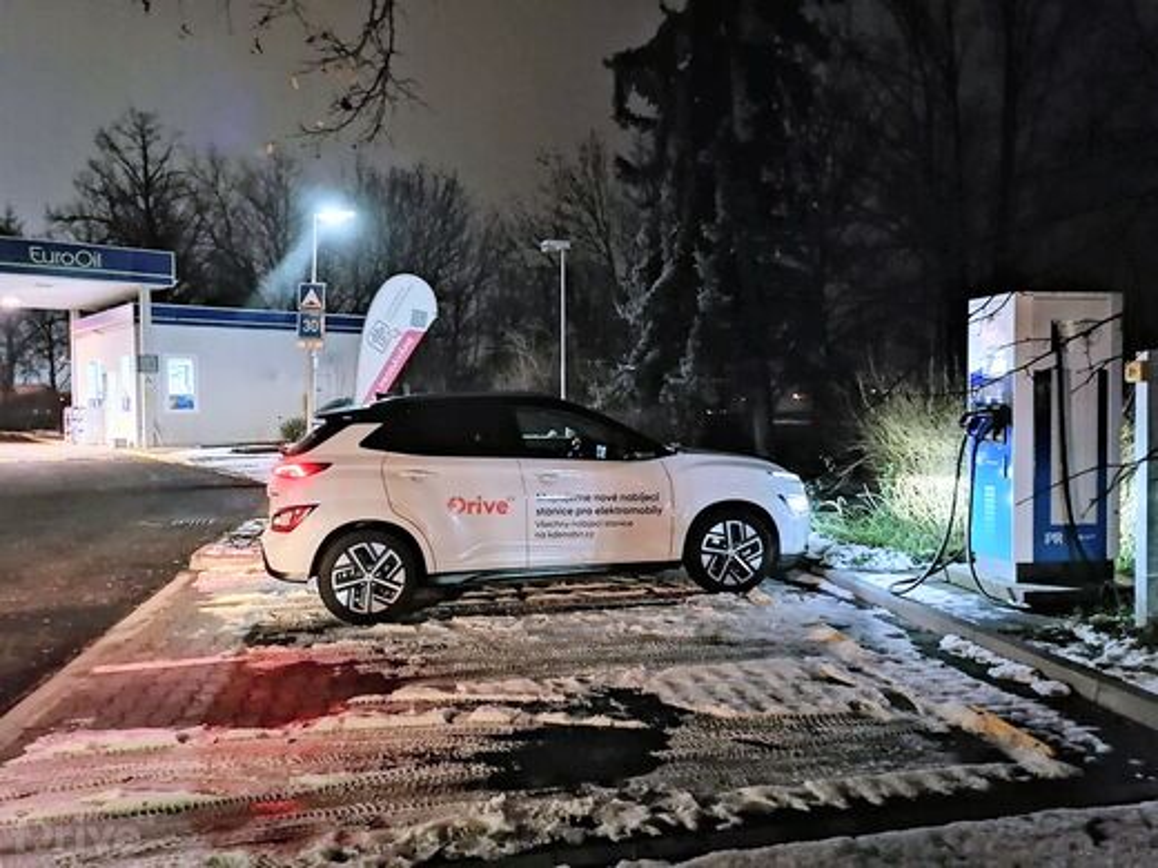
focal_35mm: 29
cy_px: 434
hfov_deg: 61.7
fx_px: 970
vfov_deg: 48.2
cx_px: 579
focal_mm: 5.3
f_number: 1.8
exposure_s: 1/1.25
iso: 1000
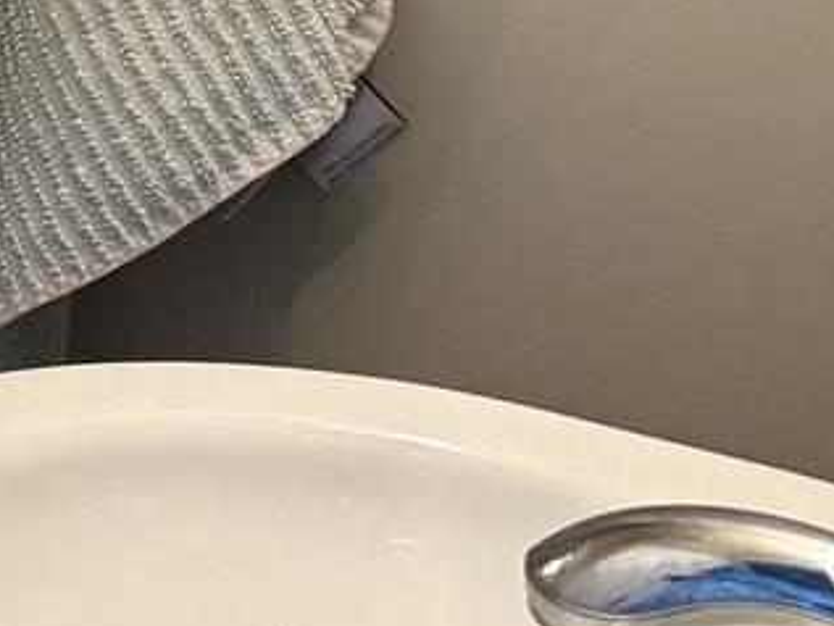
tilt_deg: -15.1
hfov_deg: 10.4
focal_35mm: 155
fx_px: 3736
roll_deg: +0.6
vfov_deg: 9.0
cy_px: -681
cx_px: -1392
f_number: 1.78
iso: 250
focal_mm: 6.76
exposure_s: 1/60
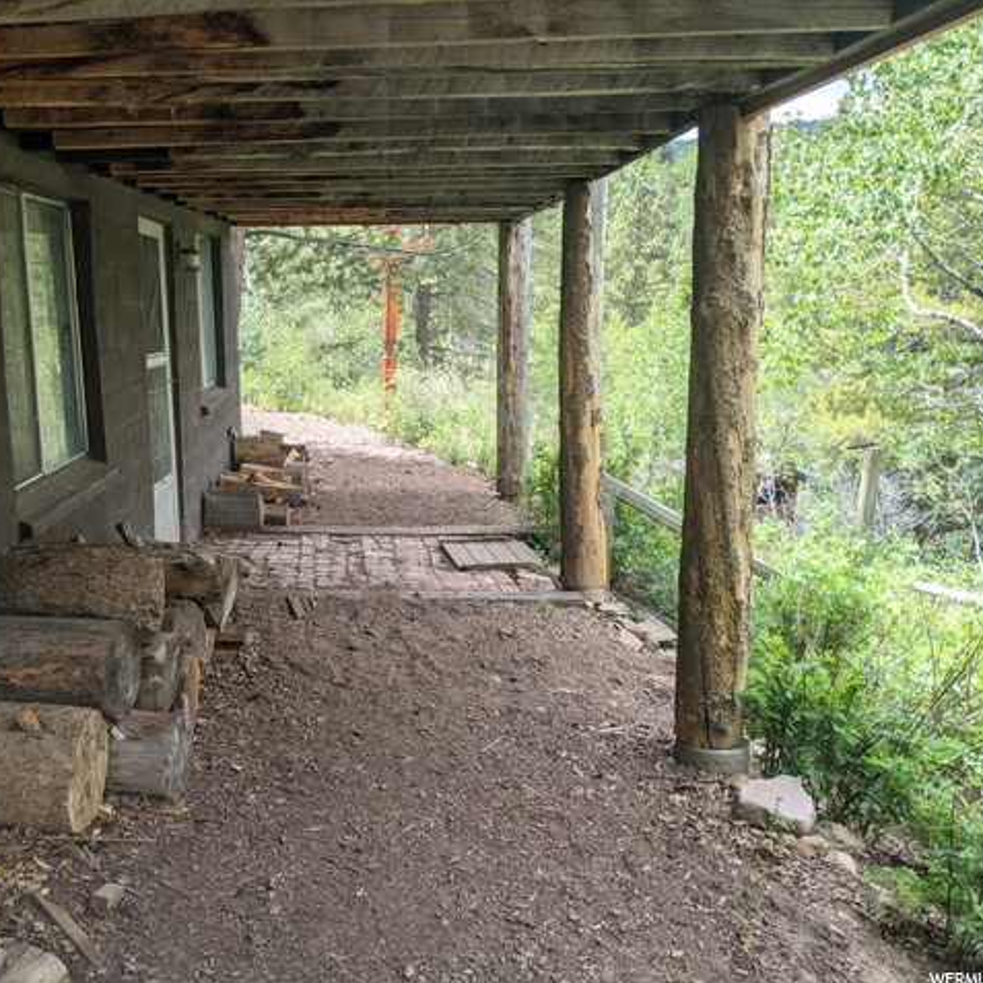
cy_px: 493
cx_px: 336
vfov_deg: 51.1
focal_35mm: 32
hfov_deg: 50.3
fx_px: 1028
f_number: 1.73
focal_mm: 4.38
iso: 49
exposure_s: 1/652
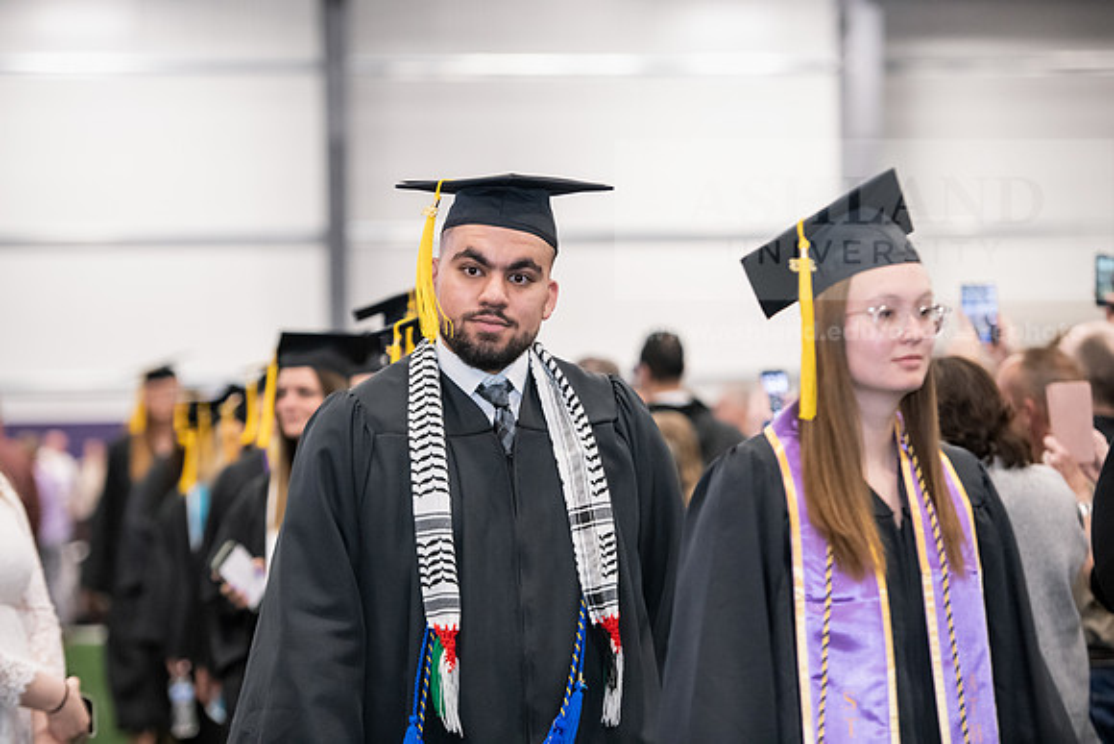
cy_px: 372
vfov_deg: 11.2
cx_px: 557
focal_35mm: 122
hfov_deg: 16.8
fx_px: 3776
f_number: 3.2
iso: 3200
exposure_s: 1/200
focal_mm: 122
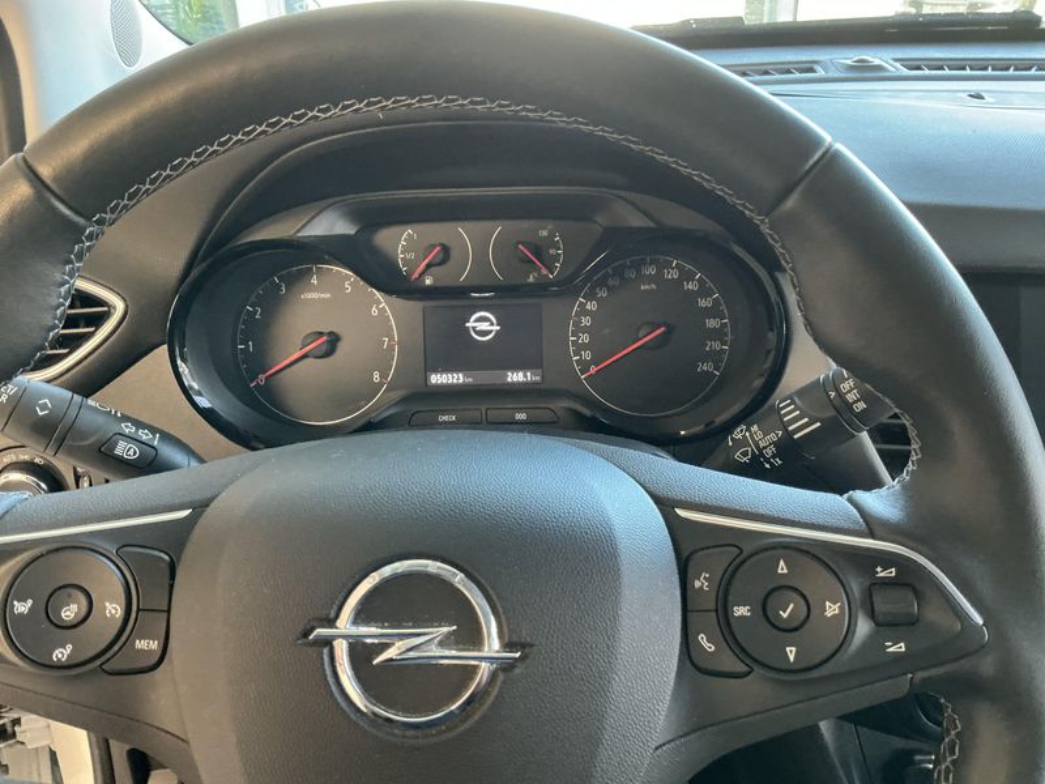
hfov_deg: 63.4
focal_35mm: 28
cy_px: 392
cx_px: 522
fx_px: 845
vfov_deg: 49.7
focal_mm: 3
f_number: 1.8
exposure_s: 1/60
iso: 250
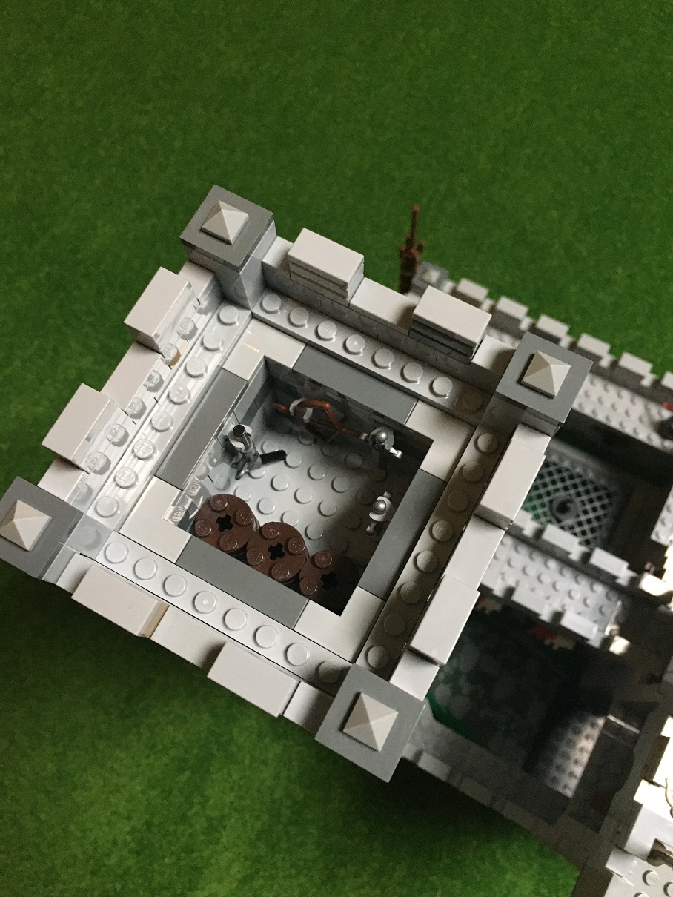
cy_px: 448
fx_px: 751
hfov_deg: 48.2
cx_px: 336
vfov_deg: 61.6
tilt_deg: -72.4
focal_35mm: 29
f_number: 2.2
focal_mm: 4.15
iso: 200
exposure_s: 1/25
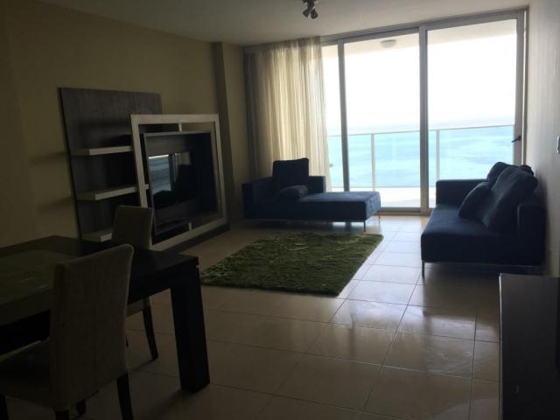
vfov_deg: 48.2
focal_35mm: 29
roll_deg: +1.5
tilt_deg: -10.7
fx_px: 469
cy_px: 210
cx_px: 280
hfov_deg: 61.7
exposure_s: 1/120
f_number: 2.2
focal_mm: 4.15
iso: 50
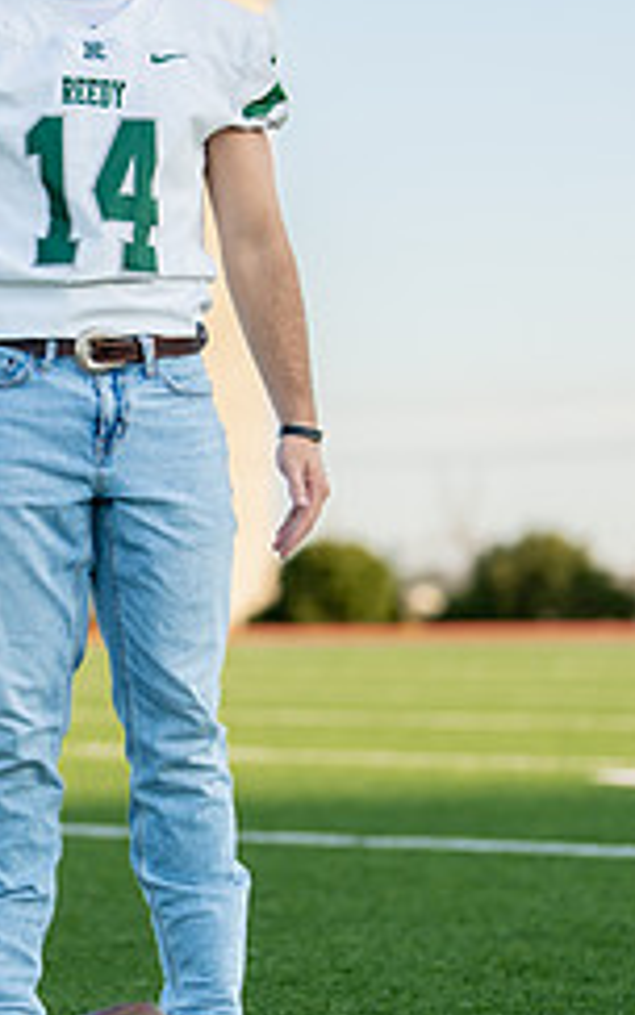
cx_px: 104
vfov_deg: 15.4
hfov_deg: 9.6
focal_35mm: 136
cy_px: 418
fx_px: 3764
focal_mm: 50
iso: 100
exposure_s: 1/2500
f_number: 1.2
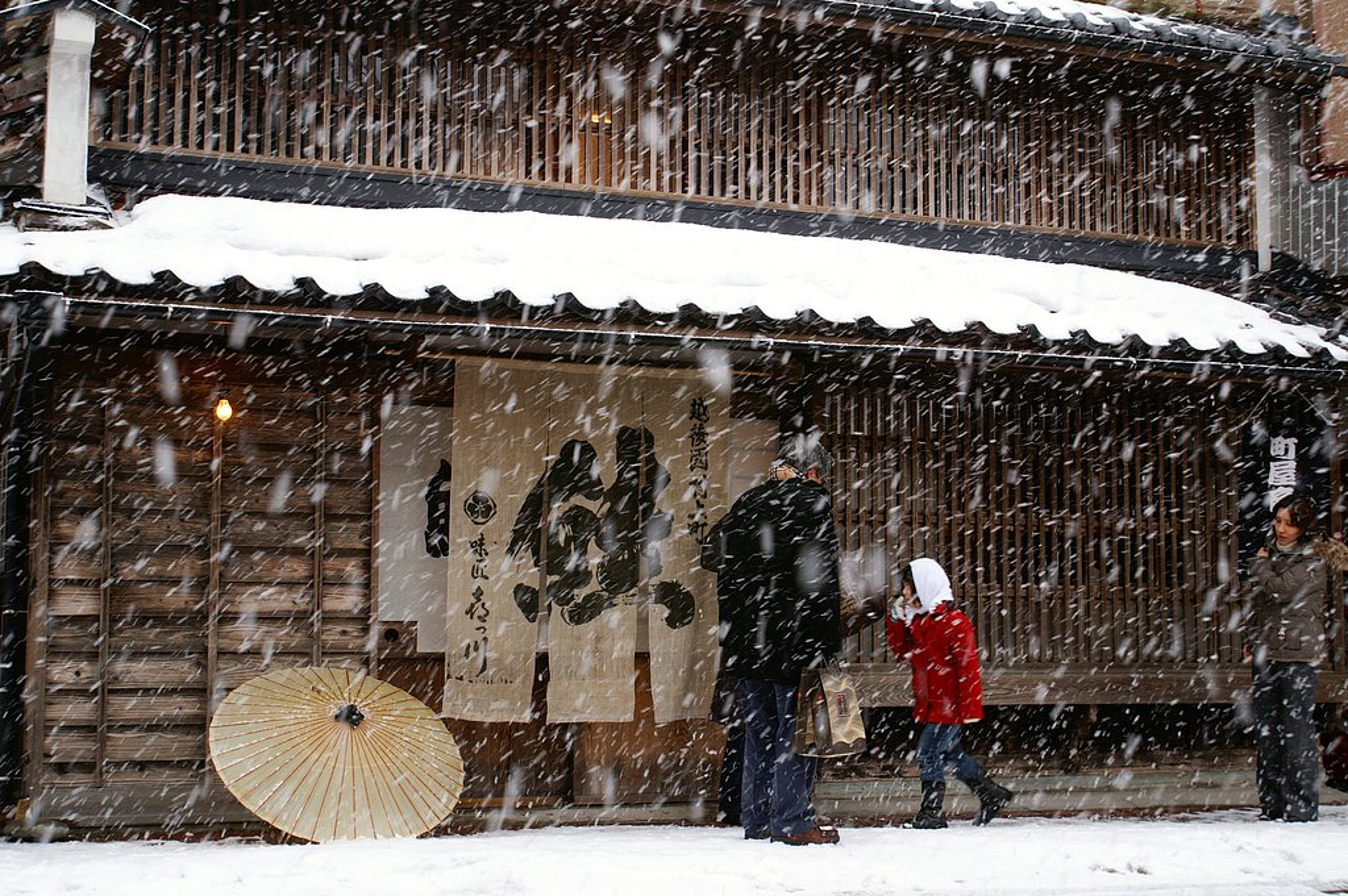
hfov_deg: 37.9
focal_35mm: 52
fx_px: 1964
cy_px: 448
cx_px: 674
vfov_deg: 25.7
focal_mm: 35
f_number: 6.3
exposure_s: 1/60
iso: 200
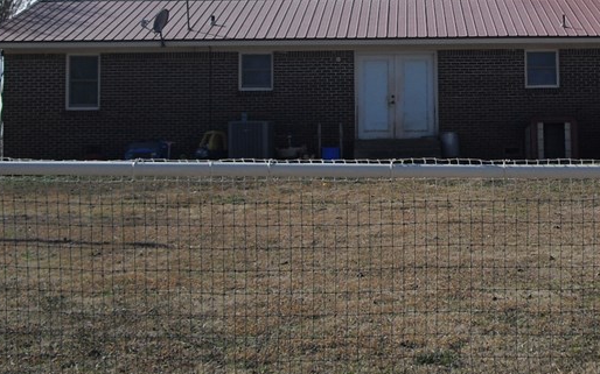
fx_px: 1242
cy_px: 73
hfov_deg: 26.5
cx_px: 508
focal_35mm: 76
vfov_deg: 17.0
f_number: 7.8
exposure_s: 1/200
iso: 64
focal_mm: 6.3
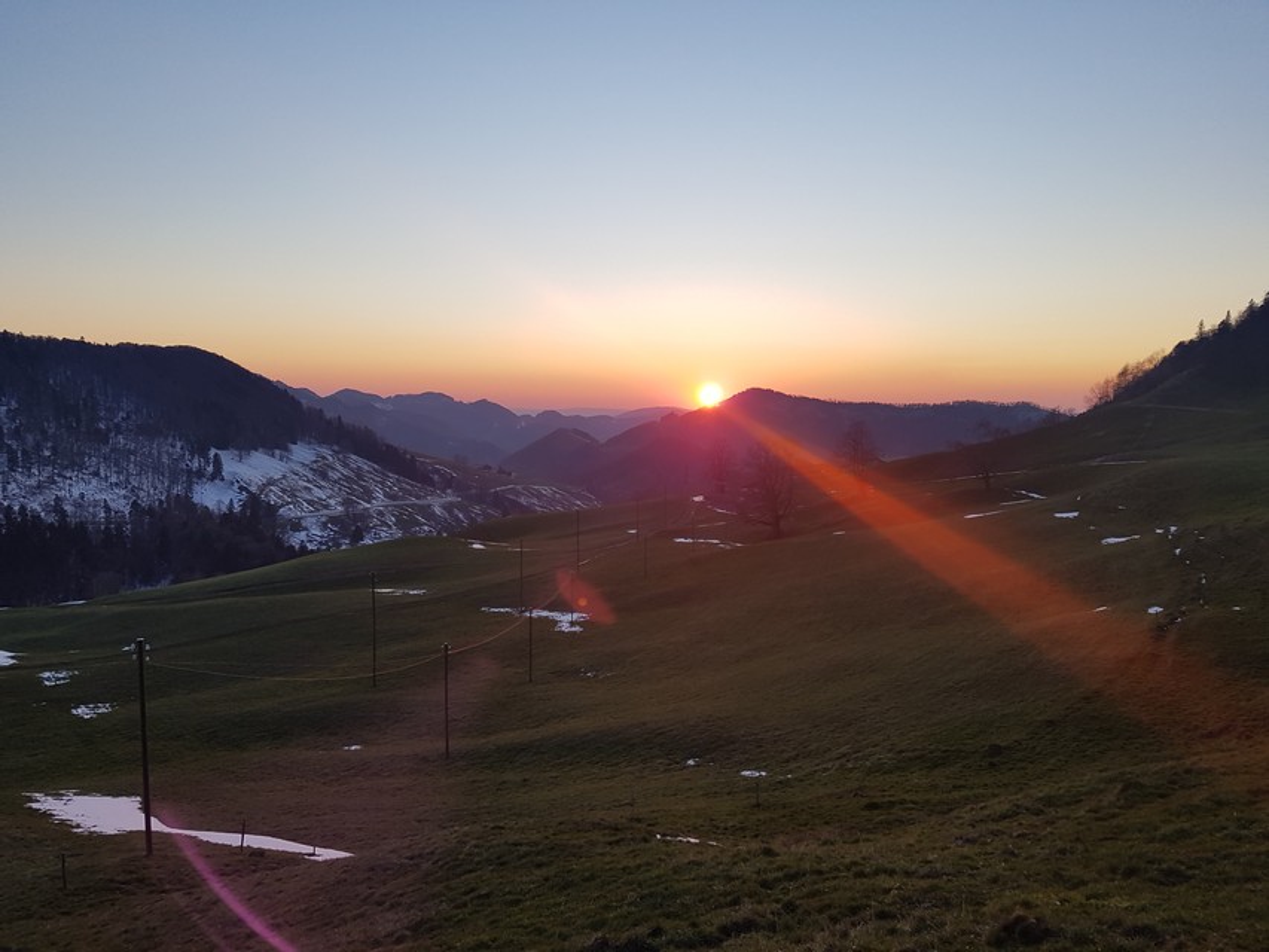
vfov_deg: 53.1
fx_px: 953
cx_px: 634
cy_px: 476
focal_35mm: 26
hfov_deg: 67.3
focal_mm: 4.2
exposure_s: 1/618
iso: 50
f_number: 1.7
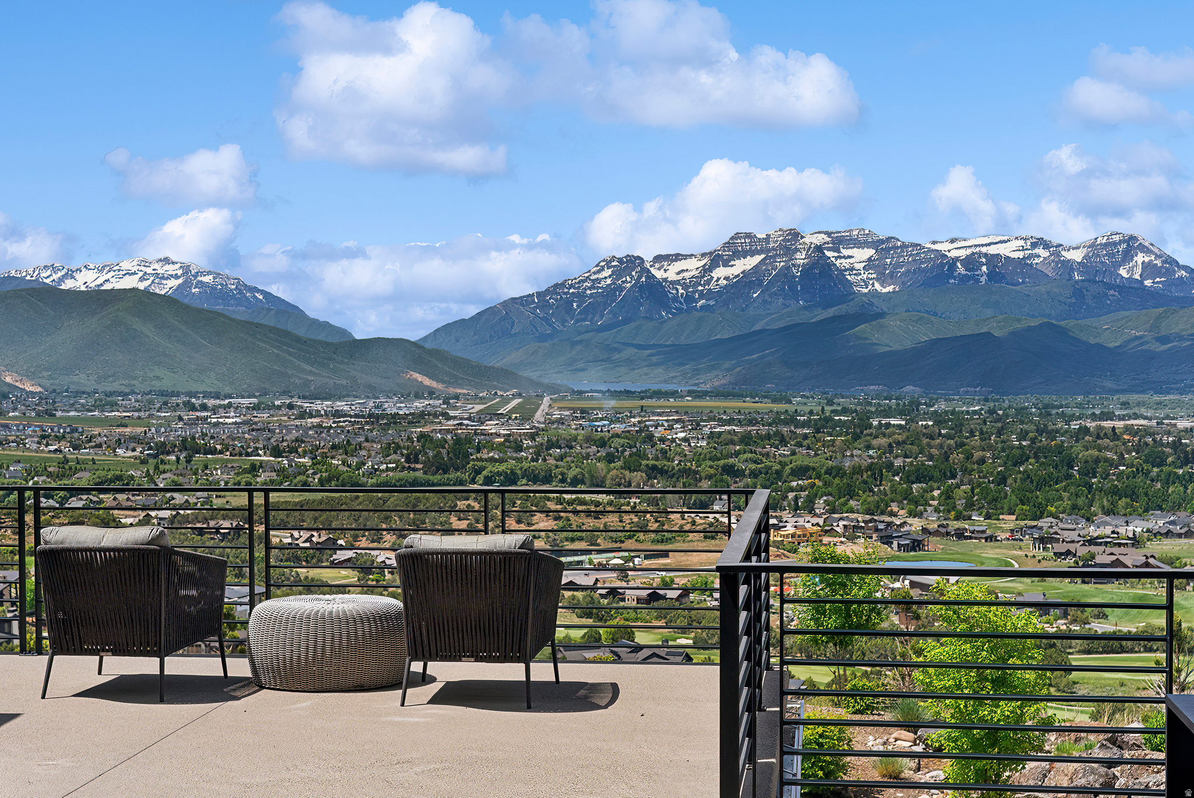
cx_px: 597
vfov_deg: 24.8
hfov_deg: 36.4
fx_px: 1815
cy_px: 399
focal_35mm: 55
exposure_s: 1/6400
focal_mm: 54.7
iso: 640
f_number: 6.3
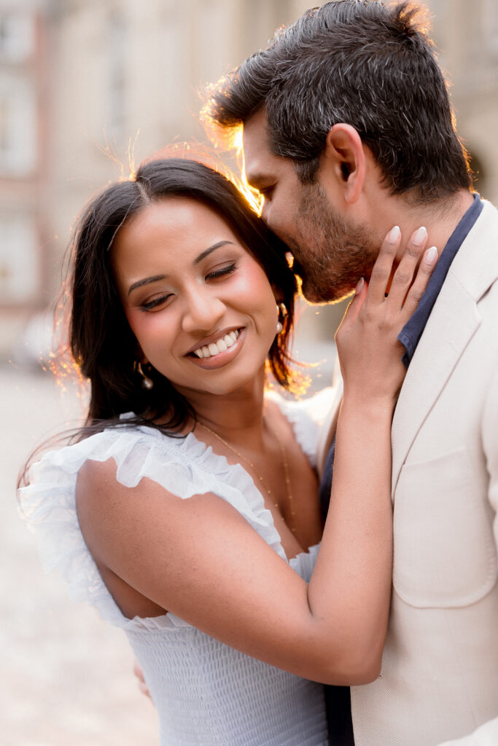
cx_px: 249
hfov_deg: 27.0
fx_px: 1037
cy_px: 373
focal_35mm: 50
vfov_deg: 39.6
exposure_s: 1/400
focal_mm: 50
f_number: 1.8
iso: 125
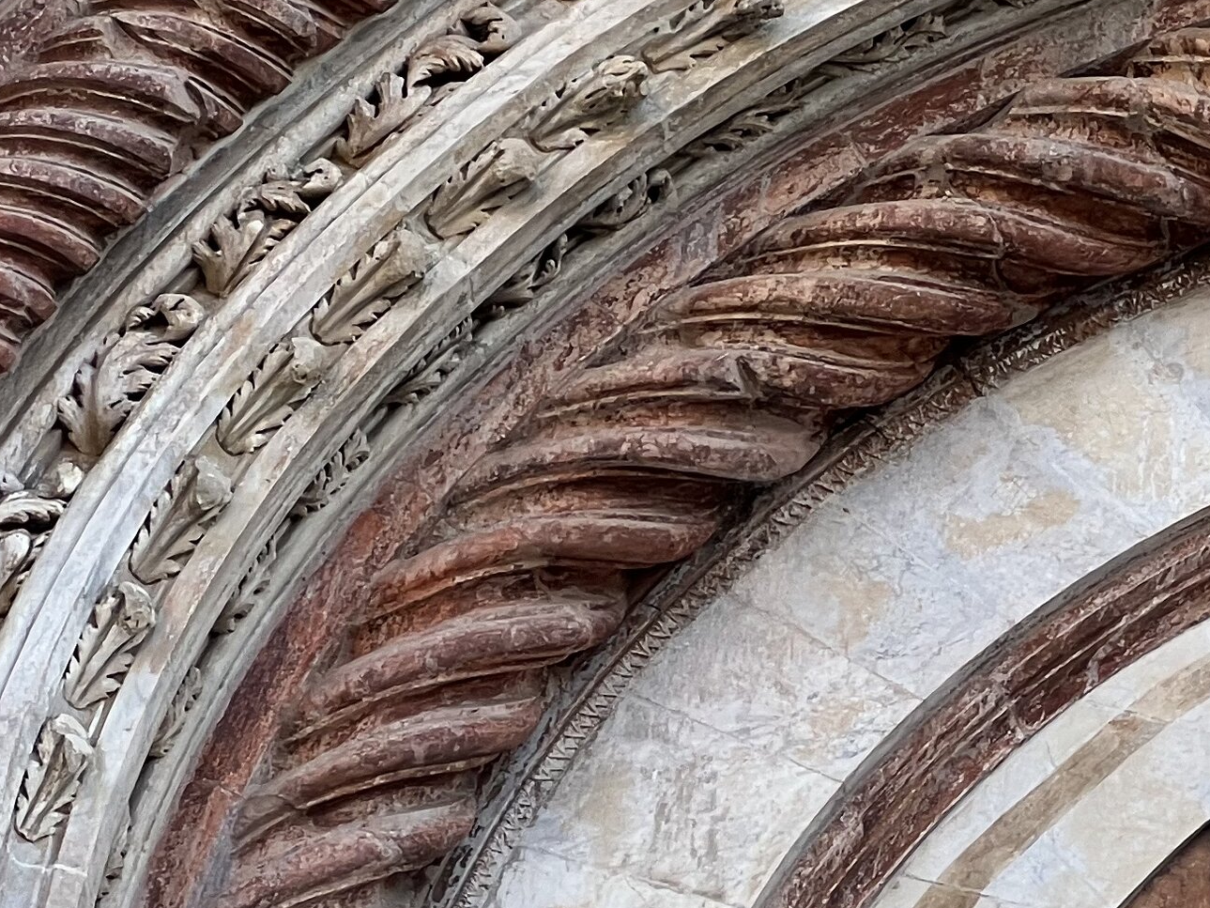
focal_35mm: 239
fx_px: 8355
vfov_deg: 6.2
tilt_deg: +43.5
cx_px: 1764
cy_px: 917
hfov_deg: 8.1
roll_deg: +0.6
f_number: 2.8
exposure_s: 1/122
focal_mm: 9
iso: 40
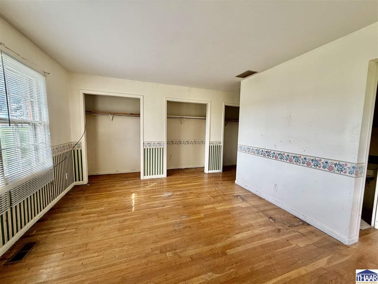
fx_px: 153
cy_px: 142
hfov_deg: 102.1
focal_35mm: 14
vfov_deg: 85.6
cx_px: 189
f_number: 2.2
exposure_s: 1/121
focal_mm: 2.22
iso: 125
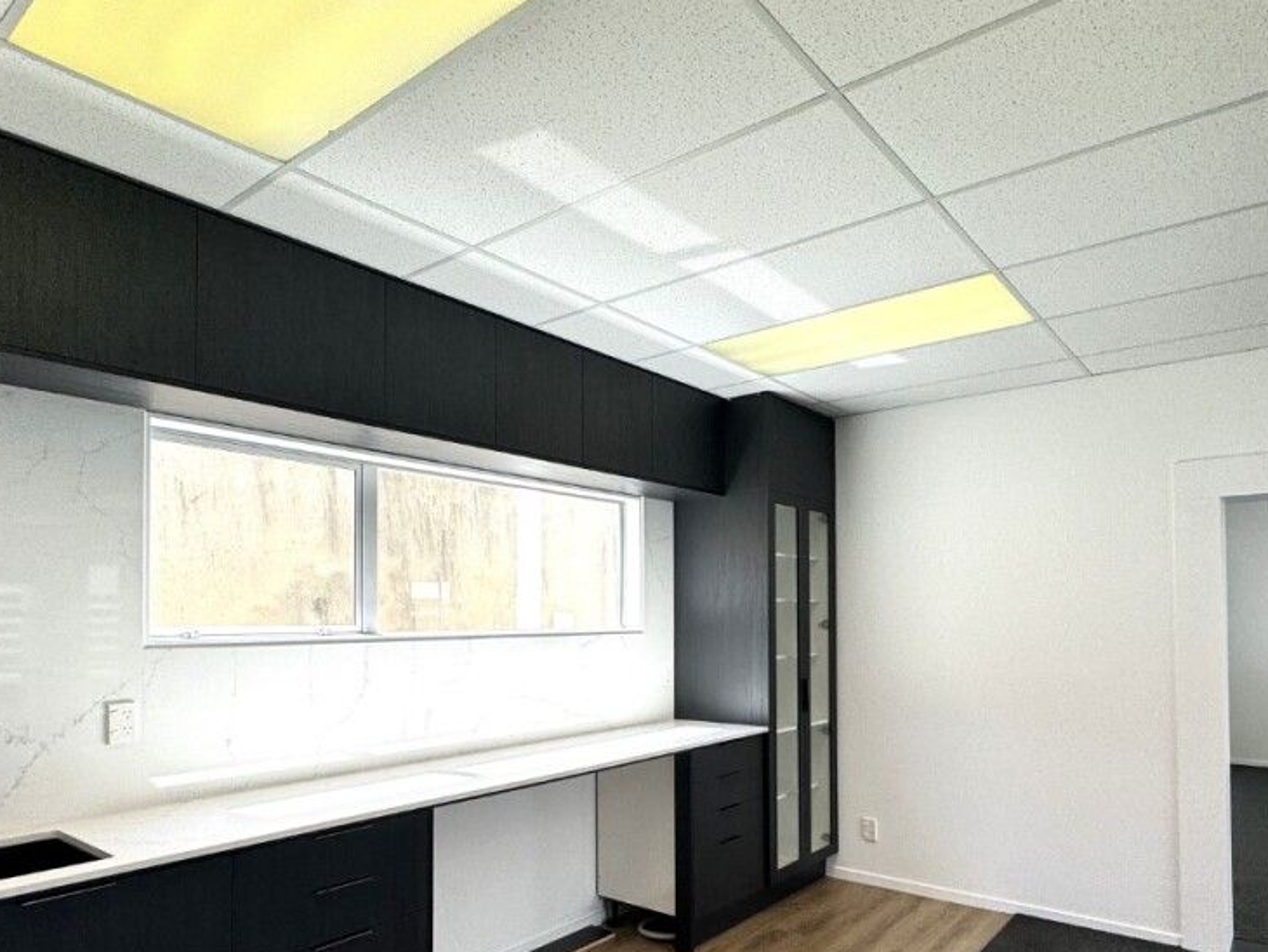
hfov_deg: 73.9
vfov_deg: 58.1
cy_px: 599
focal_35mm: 23
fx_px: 843
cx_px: 632
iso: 40
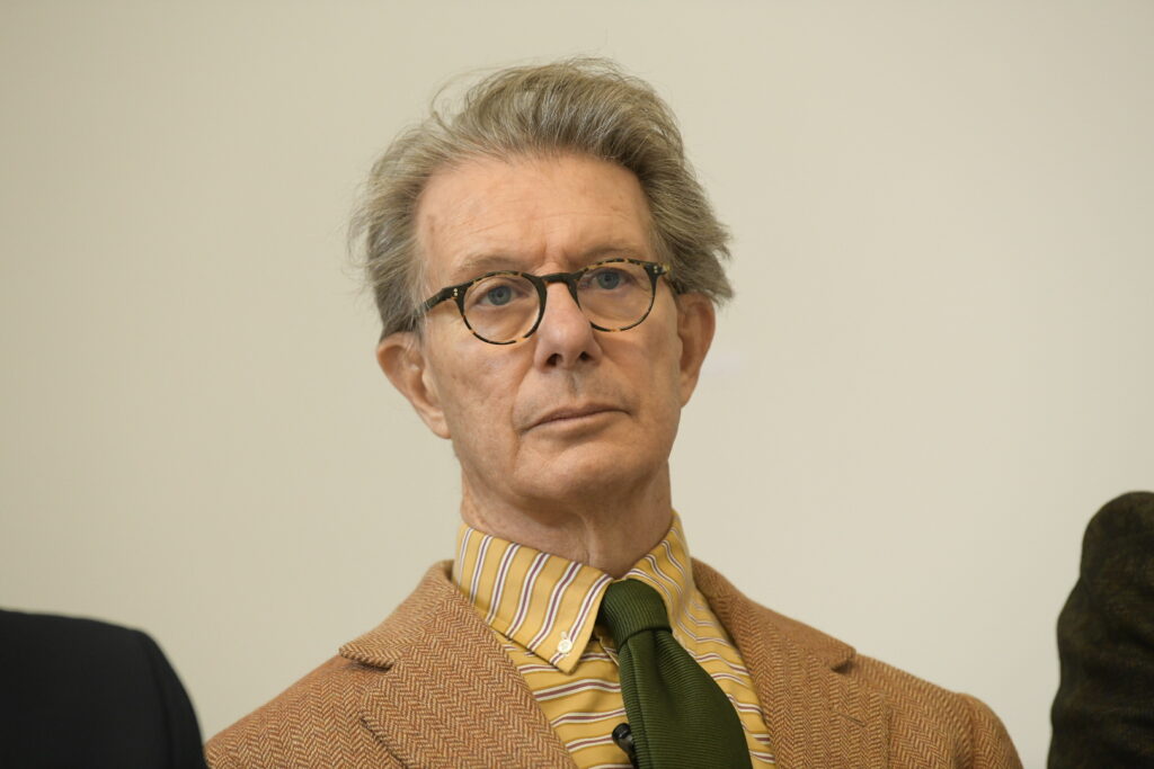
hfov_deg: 10.3
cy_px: 384
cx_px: 577
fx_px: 6412
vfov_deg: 6.9
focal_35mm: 200
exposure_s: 1/200
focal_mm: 200
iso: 2500
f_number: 4
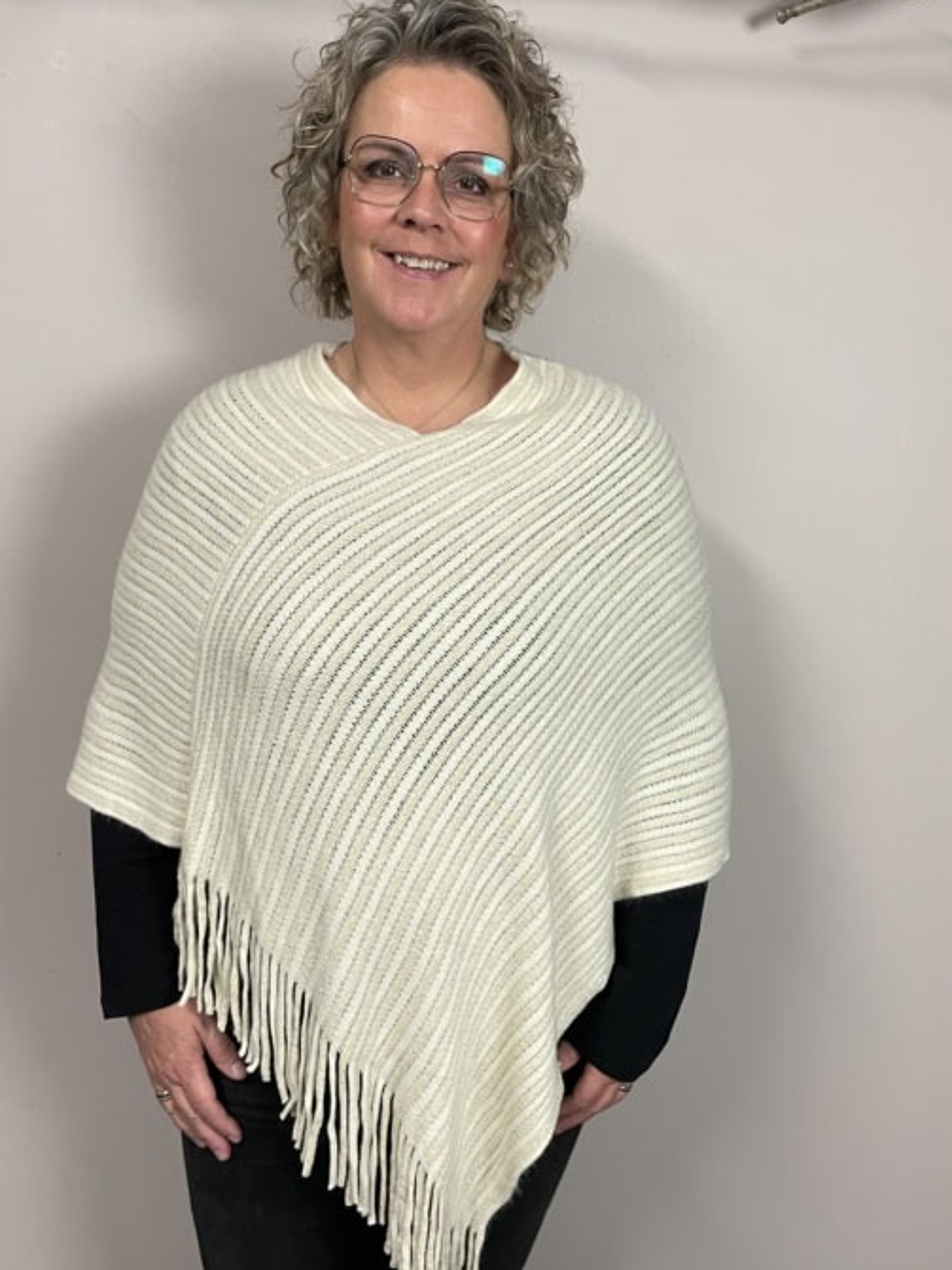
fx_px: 1137
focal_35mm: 31
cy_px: 615
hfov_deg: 45.4
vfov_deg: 58.3
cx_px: 450
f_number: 1.6
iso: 125
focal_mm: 4.2
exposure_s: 1/50
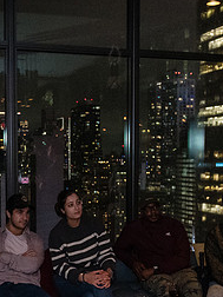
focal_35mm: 61
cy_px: 192
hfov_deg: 23.9
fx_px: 524
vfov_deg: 31.5
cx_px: 69
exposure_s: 1/320
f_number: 3.5
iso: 12800
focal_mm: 24
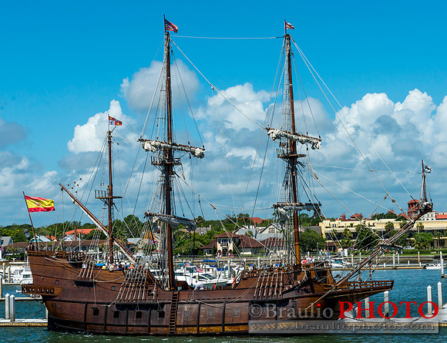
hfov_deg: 24.4
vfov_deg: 18.8
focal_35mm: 79
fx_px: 1035
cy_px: 196
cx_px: 244
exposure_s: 1/1000
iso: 400
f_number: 11
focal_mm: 56
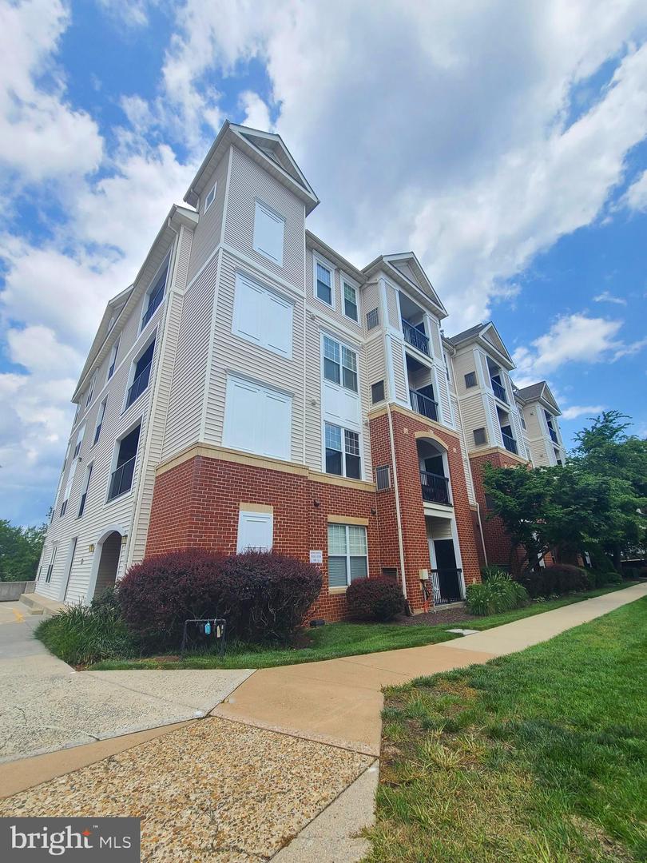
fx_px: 324
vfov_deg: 106.2
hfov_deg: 89.9
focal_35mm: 13
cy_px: 432
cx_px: 324
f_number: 2.2
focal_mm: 2.2
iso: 50
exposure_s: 1/1000
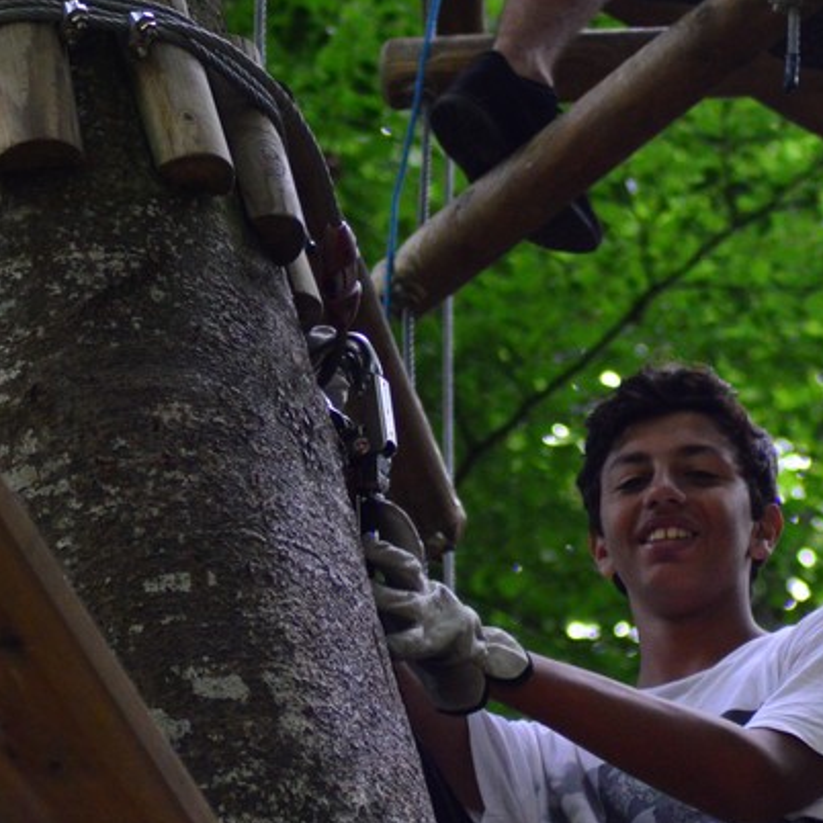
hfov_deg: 7.7
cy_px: 580
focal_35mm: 227
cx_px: 653
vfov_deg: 7.7
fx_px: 6106
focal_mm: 70
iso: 1600
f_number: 4
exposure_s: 1/400
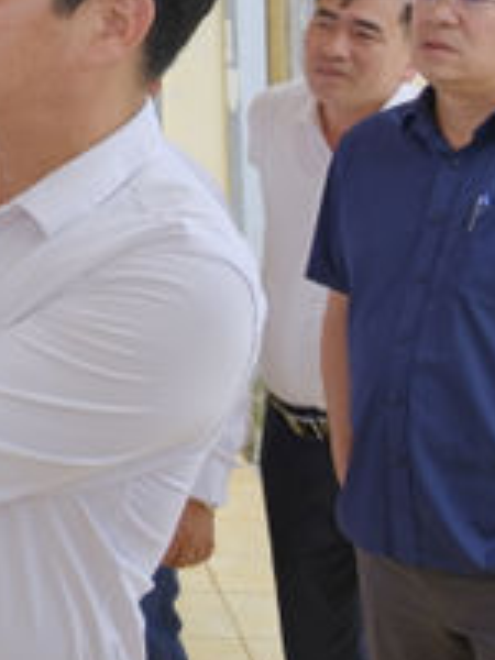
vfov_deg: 28.8
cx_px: -340
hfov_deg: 18.6
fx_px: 1239
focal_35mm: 65
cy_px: 86
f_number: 4
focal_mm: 16.5
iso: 320
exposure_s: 1/480
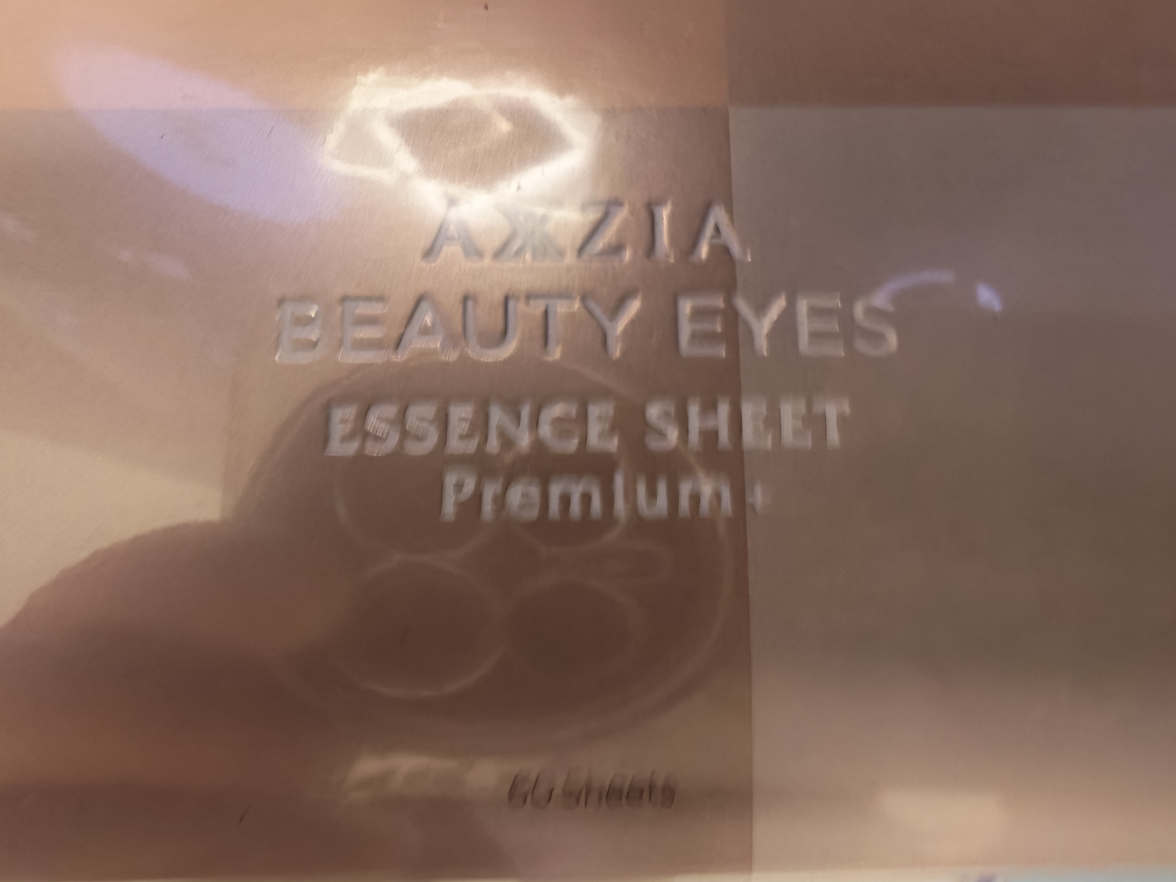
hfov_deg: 73.9
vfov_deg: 58.9
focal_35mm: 23
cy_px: 441
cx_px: 588
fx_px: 781
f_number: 2
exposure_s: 1/17
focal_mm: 1.82
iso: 500
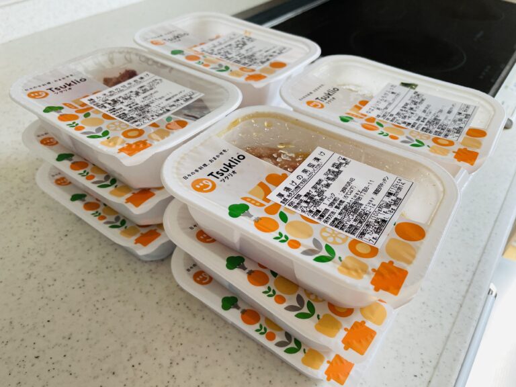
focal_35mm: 26
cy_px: 194
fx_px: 388
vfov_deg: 53.1
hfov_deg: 67.3
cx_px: 258
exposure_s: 1/121
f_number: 1.6
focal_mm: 4.2
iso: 125
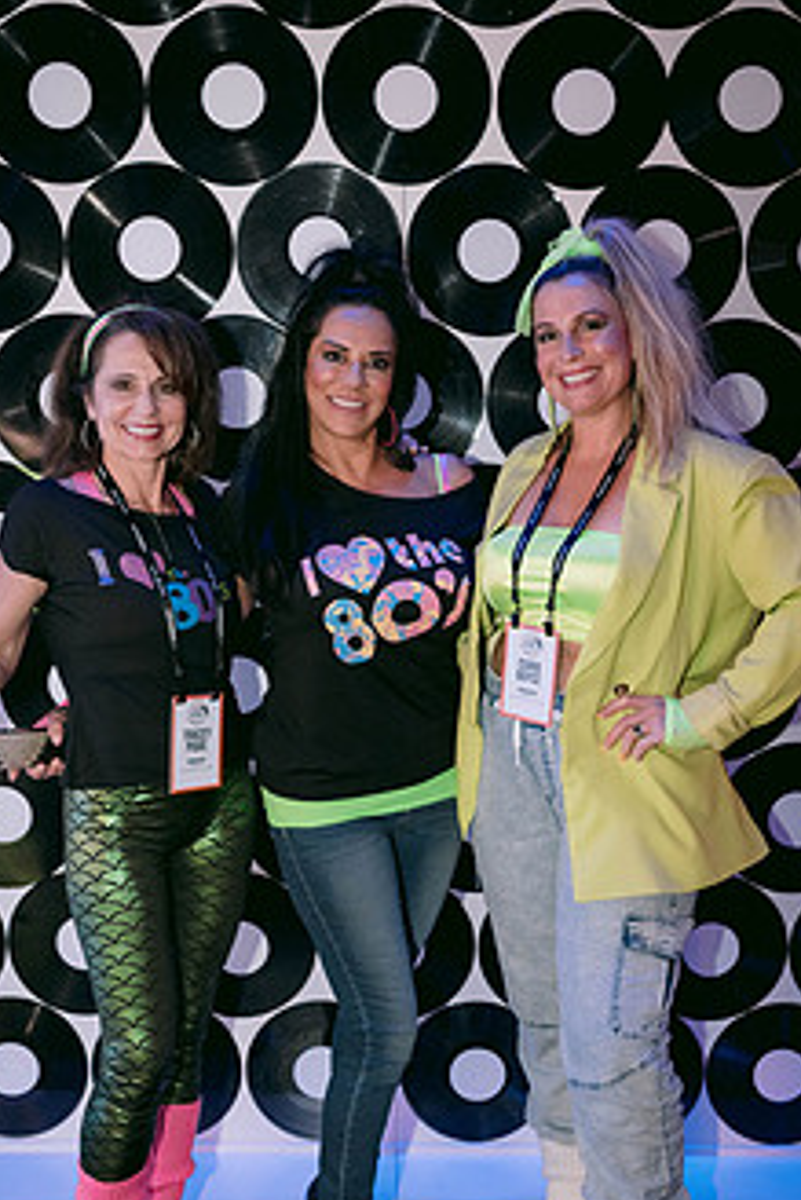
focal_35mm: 48
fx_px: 1600
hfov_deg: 28.1
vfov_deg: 41.0
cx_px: 384
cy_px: 699
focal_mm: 35
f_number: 2.8
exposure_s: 1/160
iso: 1600
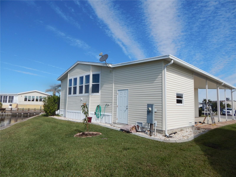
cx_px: 118
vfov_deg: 61.1
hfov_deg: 76.4
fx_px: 150
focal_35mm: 22
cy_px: 88
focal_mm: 4
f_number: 6
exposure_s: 1/800
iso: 125
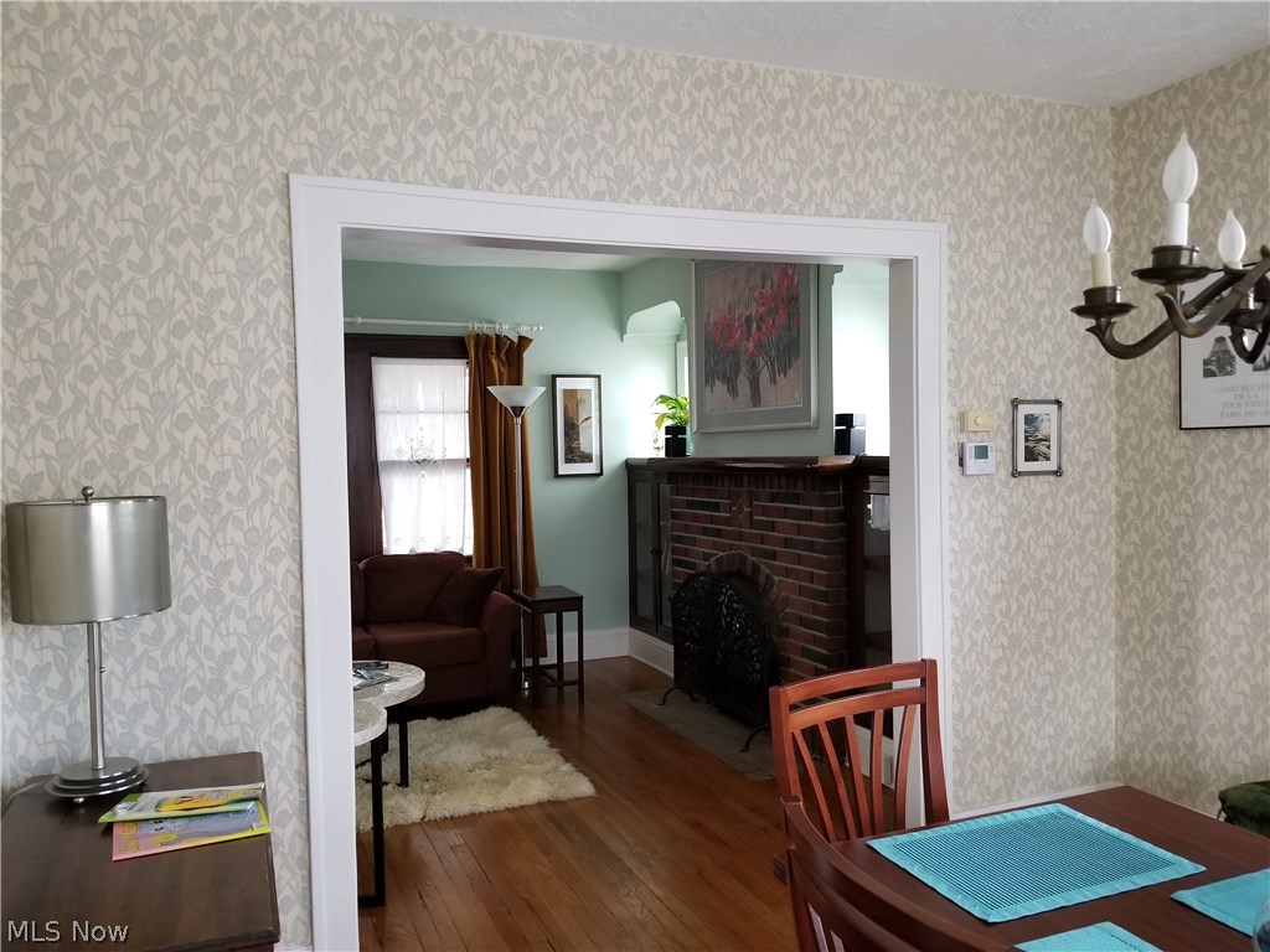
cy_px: 476
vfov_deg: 53.1
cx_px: 635
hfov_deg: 67.3
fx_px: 954
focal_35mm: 26
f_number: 1.7
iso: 200
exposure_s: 1/23
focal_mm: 4.3
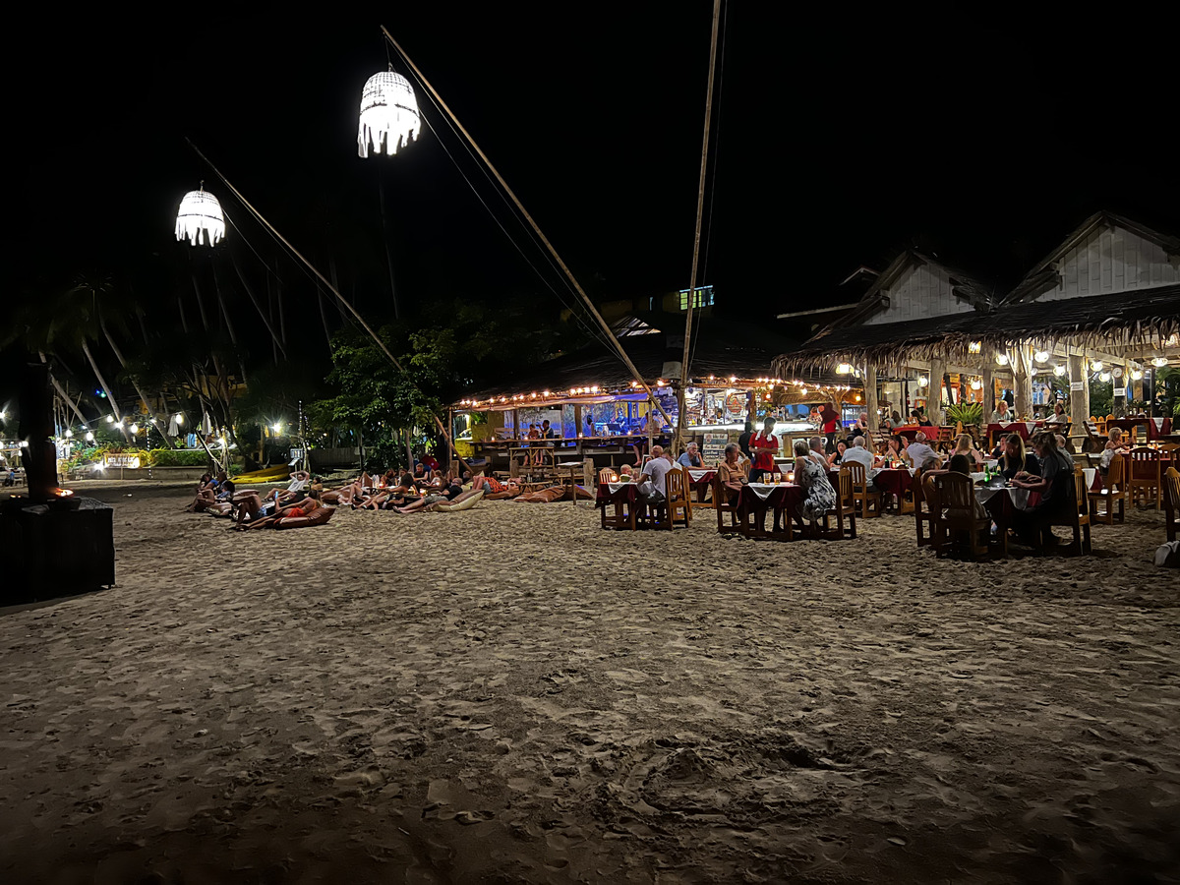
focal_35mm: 26
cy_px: 442
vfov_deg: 53.1
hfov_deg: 67.3
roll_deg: +1.5
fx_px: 886
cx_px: 590
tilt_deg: +0.7
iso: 800
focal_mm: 5.7
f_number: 1.5
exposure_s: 1/9
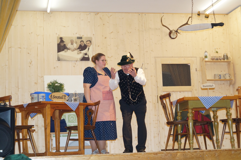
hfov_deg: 27.0
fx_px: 502
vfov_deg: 18.2
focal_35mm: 75
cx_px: 120
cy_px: 80
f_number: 5.6
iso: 1600
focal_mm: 50
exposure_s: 1/160
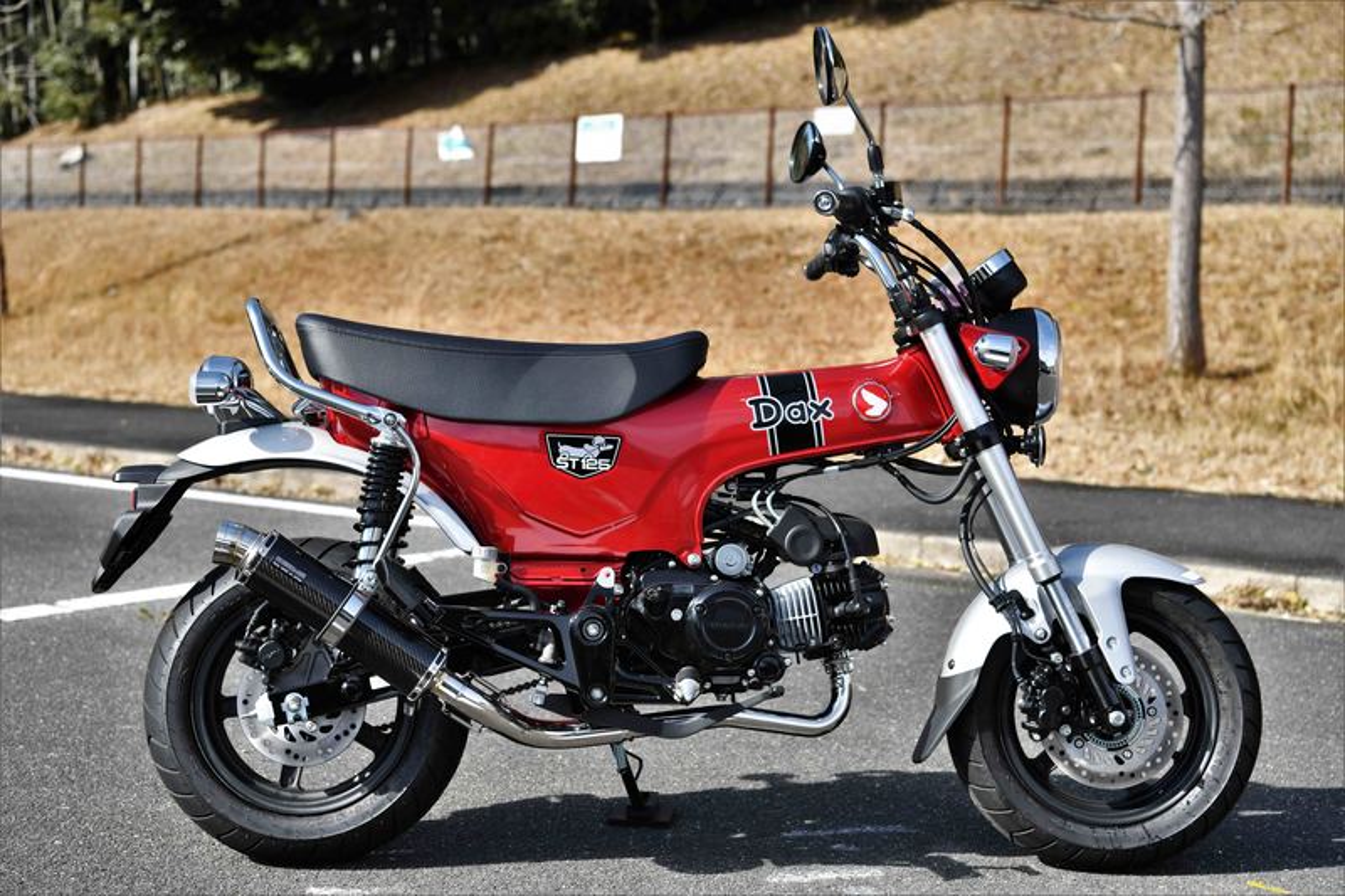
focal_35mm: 52
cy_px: 448
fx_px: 1942
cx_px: 672
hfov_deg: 38.2
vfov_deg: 26.0
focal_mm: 52
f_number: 4.5
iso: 400
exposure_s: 1/2500
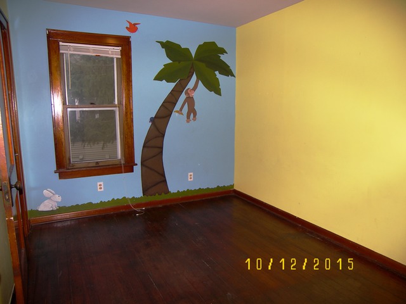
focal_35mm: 24
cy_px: 152
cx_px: 203
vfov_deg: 56.8
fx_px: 281
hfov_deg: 71.6
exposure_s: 1/30
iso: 50
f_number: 2.8
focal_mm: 5
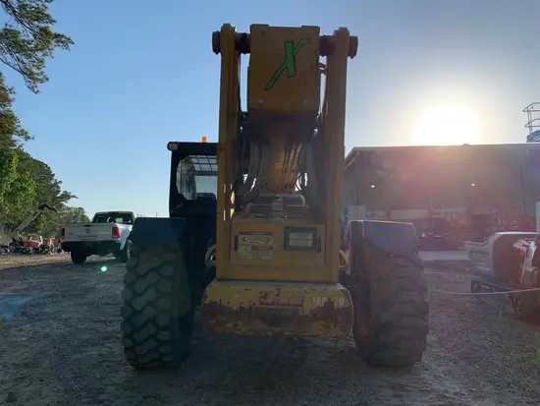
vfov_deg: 53.1
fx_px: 406
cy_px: 203
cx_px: 270
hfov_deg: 67.3
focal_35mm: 26
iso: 25
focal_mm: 4.25
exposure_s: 1/2160
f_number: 1.8
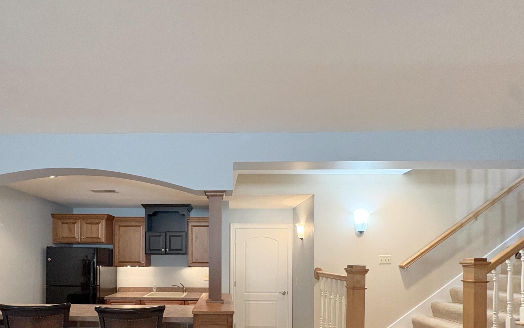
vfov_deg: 55.8
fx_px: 286
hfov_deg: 84.3
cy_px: 258
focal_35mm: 20
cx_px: 217
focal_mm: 2.22
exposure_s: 1/60
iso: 400
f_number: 2.2
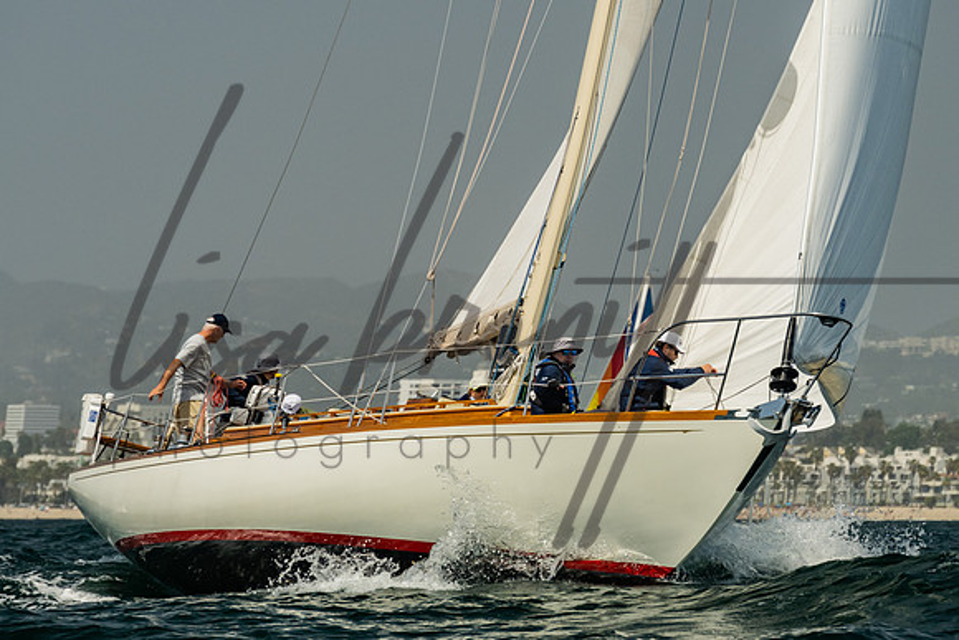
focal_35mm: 262
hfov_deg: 7.8
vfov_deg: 5.2
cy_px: 299
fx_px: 6992
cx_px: 460
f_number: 6.3
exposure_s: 1/1250
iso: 320
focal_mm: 170
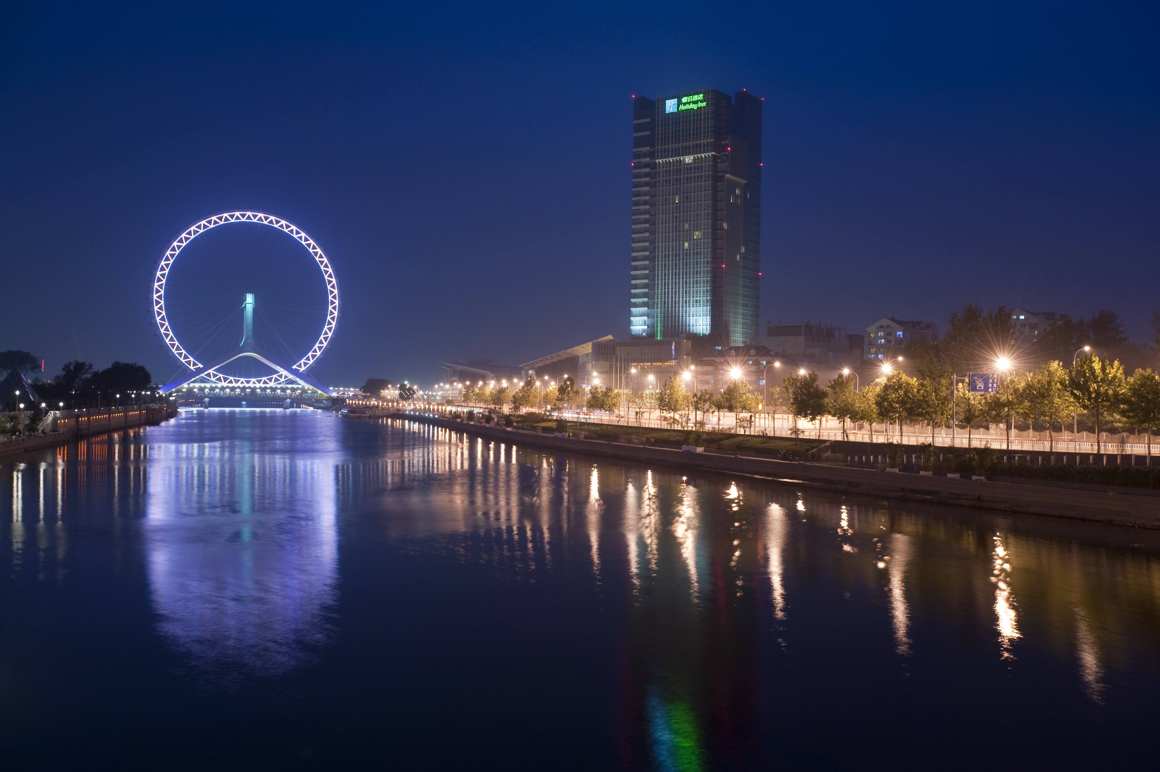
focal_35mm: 35
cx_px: 580
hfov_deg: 54.5
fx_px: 1127
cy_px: 386
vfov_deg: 37.8
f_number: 9
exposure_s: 4
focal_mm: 35
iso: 200
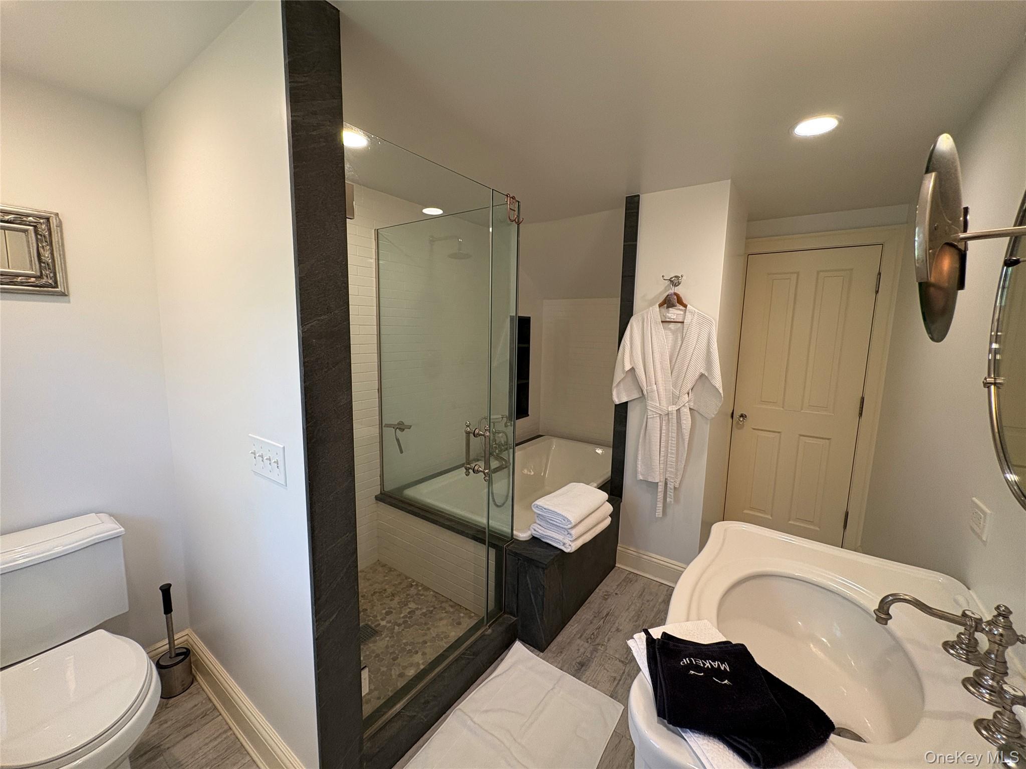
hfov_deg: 102.1
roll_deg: -1.5
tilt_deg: -7.2
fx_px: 415
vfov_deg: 85.7
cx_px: 513
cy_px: 384
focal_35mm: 14
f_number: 2.2
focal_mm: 2.22
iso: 160
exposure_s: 1/60
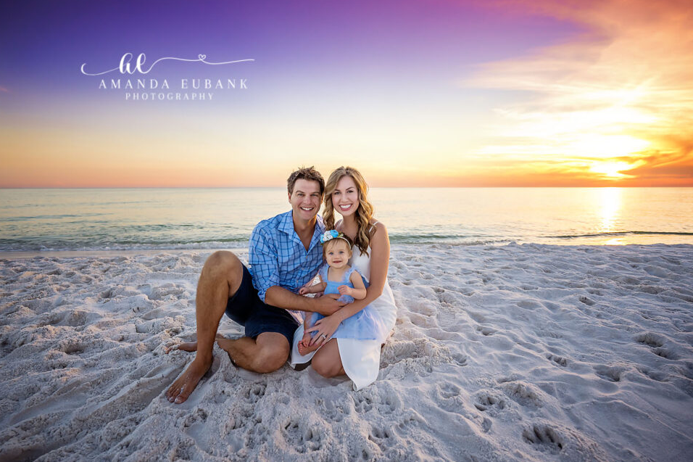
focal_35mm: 15
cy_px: 232
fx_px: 289
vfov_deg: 77.3
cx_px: 332
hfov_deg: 100.3
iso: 400
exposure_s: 1/1250
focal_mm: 14
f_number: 2.8
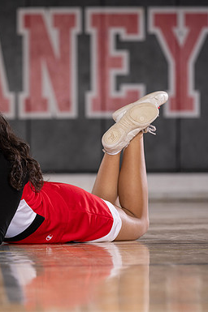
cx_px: -29
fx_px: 2292
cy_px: 159
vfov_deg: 7.8
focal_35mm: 264
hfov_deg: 5.2
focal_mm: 160
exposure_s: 1/200
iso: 125
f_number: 4.5
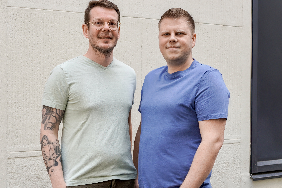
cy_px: 84
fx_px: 381
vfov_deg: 27.7
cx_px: 150
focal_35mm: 49
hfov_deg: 40.6
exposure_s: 1/160
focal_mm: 23
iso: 160
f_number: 4
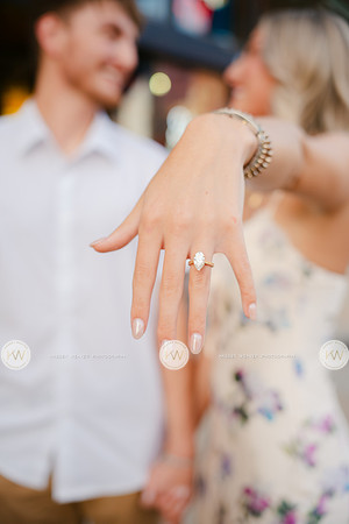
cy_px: 262
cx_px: 174
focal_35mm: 45
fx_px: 659
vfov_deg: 43.3
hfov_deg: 29.7
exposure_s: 1/250
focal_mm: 45.3
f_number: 2.8
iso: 250
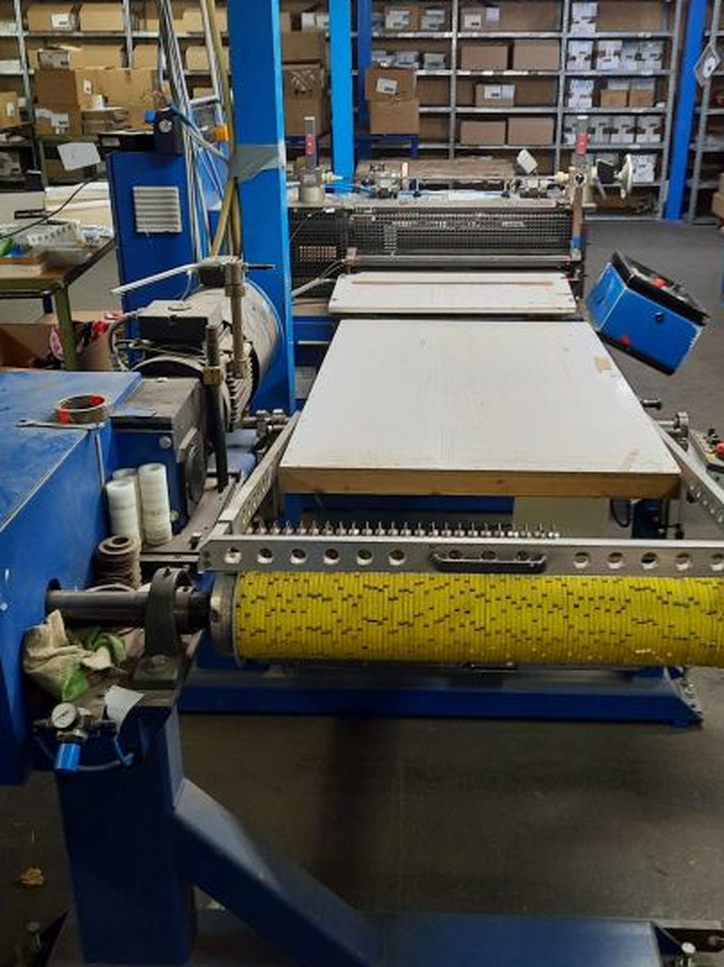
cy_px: 449
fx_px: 1033
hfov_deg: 38.6
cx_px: 393
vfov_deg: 50.1
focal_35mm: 37
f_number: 2
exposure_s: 1/33
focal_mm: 4.6
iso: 320
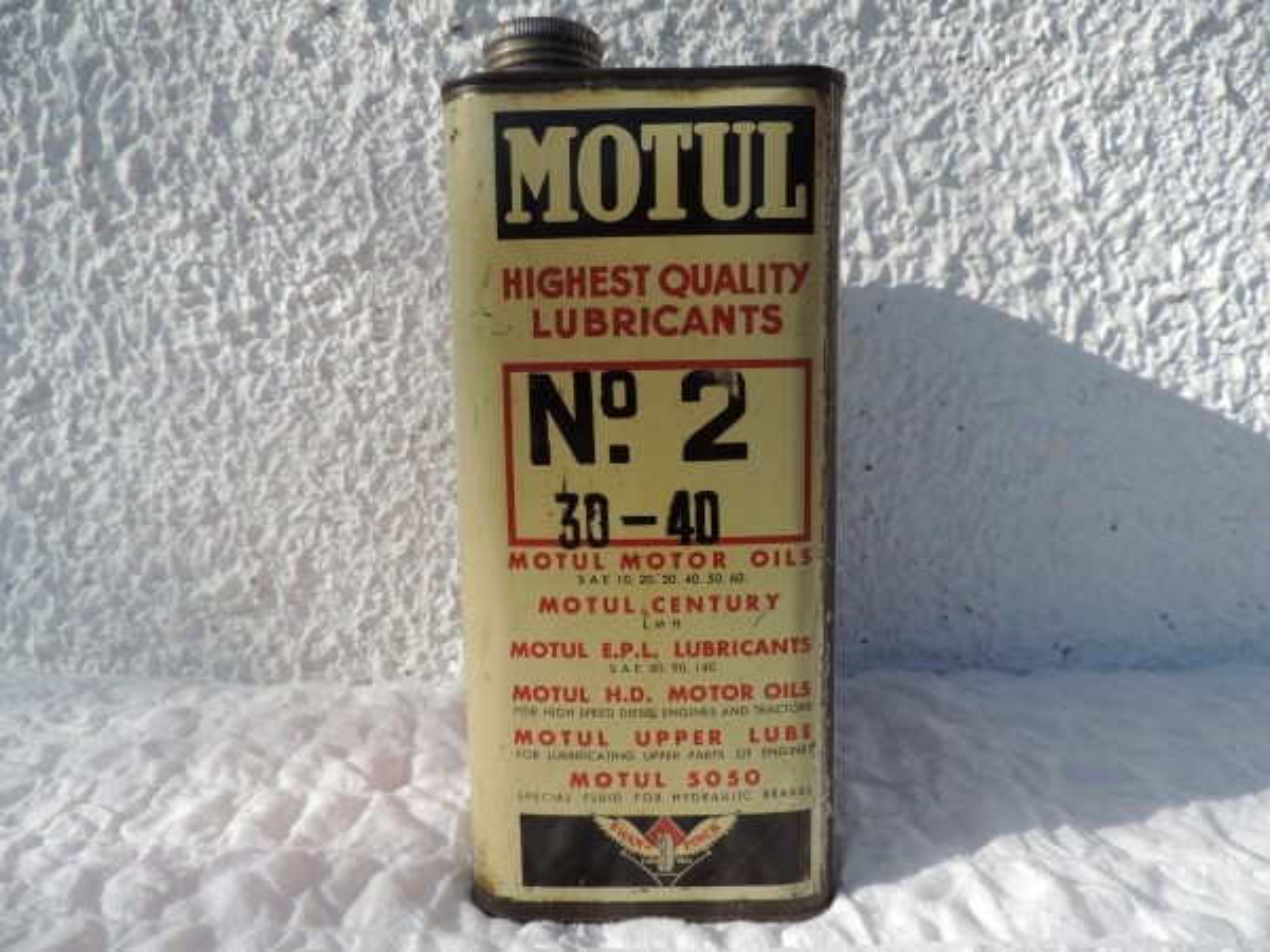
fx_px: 881
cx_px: 635
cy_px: 476
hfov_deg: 71.6
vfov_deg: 56.8
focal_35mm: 24
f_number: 3
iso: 80
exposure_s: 1/1000
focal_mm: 4.3
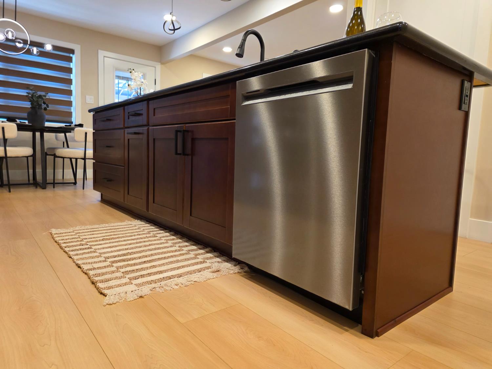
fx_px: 327
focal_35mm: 23
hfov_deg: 73.9
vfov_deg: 58.9
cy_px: 184
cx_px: 246
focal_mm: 6.25
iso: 400
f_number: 1.7
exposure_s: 1/120
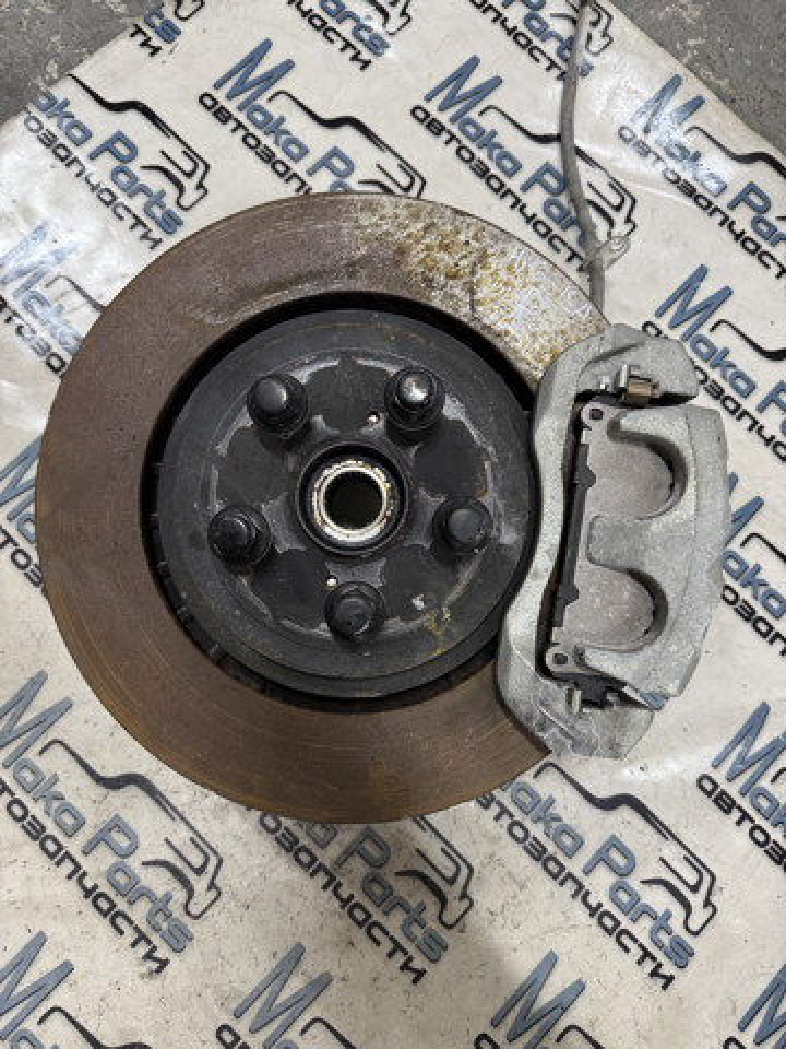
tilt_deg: -79.8
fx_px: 727
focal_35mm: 24
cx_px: 393
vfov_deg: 71.6
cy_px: 524
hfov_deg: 56.8
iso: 400
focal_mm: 6.76
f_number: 1.78
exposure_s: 1/60
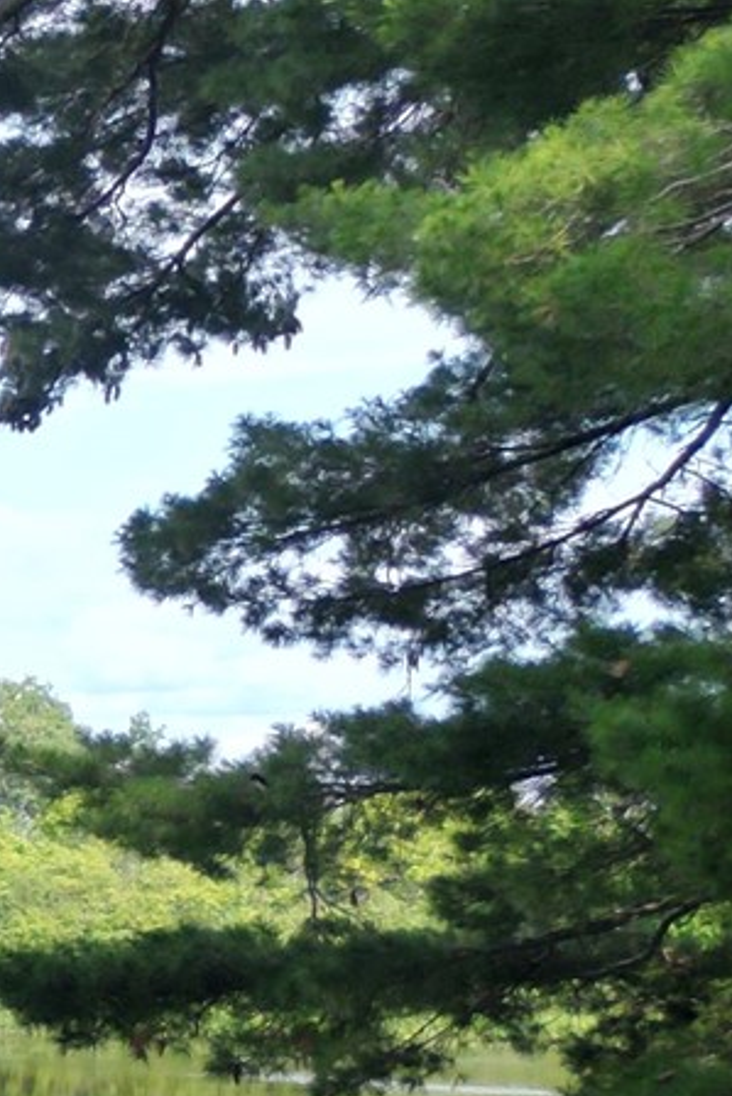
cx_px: -1613
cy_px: 920
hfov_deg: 9.1
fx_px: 3474
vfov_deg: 17.7
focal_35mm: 114
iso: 100
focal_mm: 6.72
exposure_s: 1/1600
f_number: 1.7
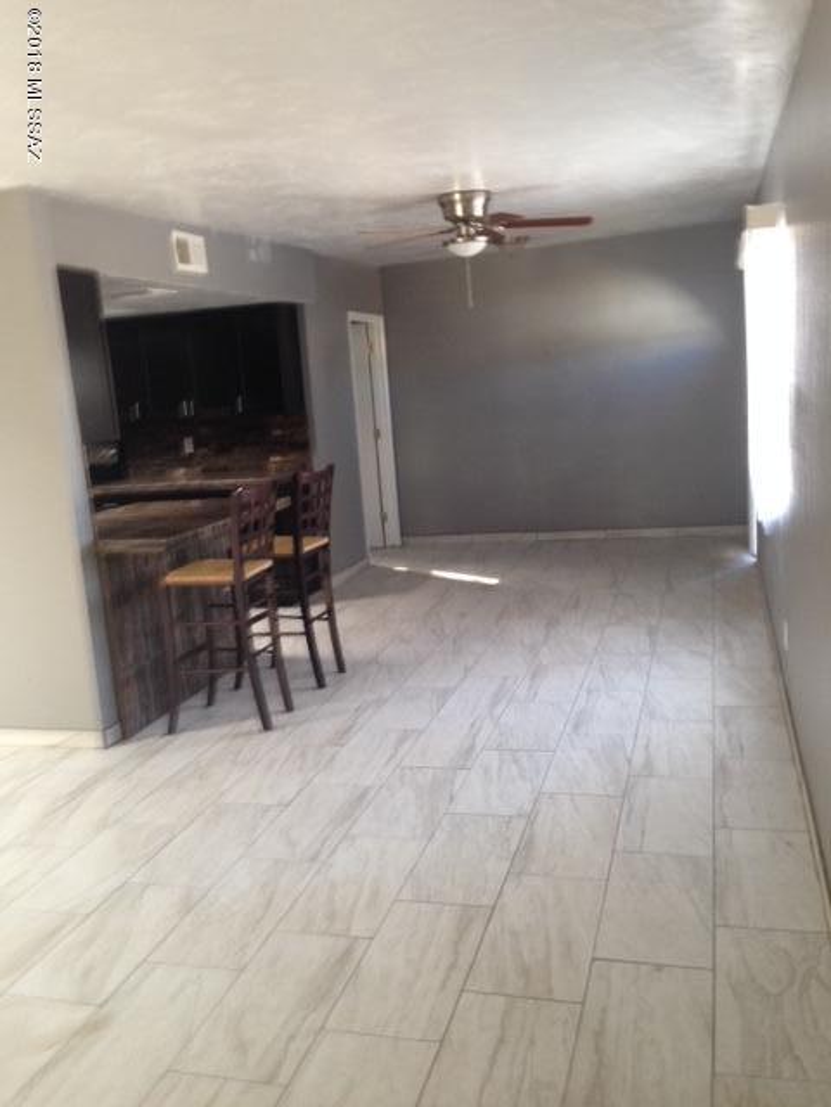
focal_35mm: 33
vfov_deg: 55.4
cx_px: 416
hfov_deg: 42.9
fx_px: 1056
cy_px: 554
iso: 100
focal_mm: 4.12
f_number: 2.4
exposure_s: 1/20
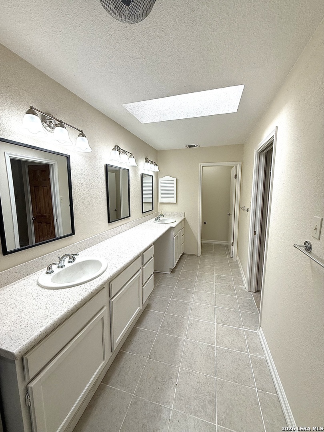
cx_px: 162
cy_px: 216
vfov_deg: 102.1
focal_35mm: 14
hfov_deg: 85.7
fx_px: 175
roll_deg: -0.2
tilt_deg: -6.6
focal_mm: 2.22
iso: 64
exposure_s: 1/183
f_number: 2.2
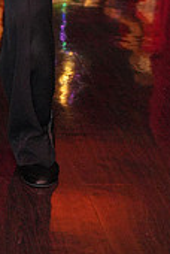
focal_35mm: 194
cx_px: -56
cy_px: -172
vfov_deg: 10.1
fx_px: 1369
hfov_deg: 7.0
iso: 4000
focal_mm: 57
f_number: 4
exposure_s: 1/200
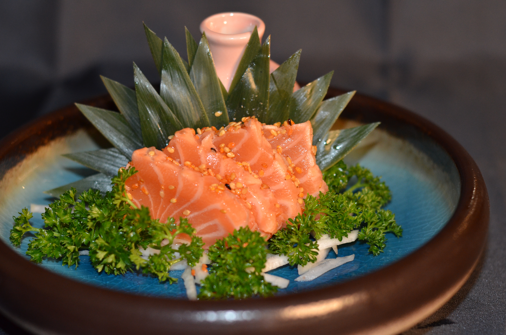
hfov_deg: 27.0
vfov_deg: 18.1
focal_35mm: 75
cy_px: 168
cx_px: 253
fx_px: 1052
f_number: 2.8
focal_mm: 50
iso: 800
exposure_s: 1/60
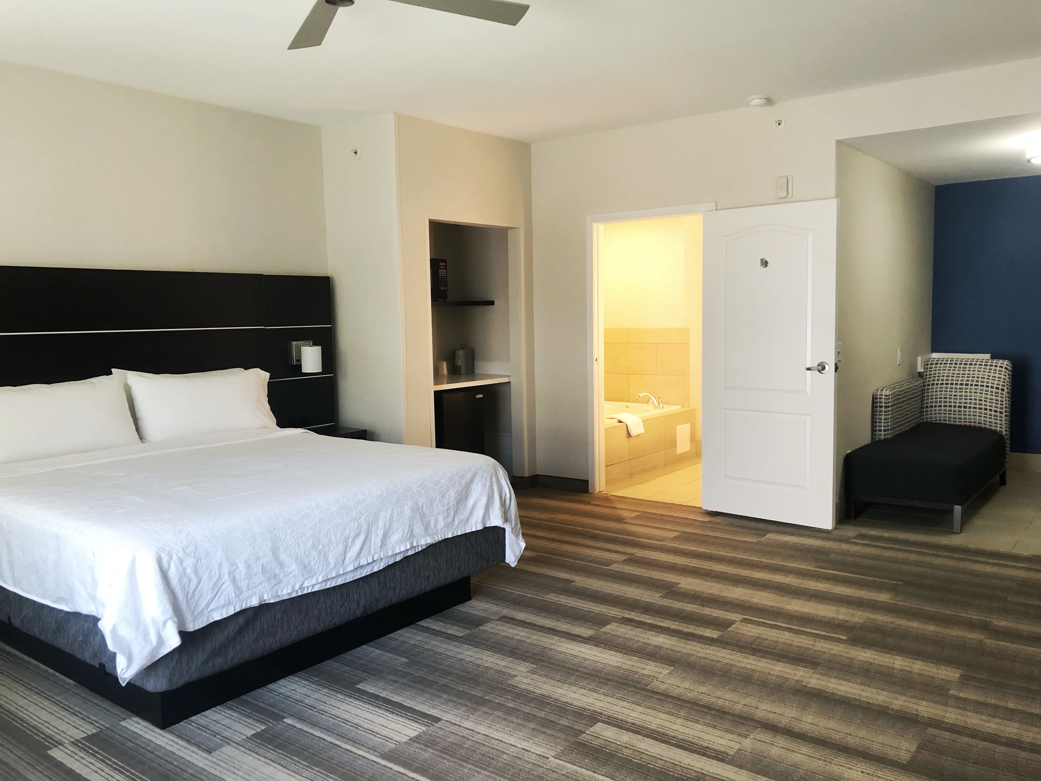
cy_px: 390
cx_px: 520
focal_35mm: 28
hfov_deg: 63.4
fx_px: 842
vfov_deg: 49.7
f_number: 1.8
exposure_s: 1/15
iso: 50
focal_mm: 3.99
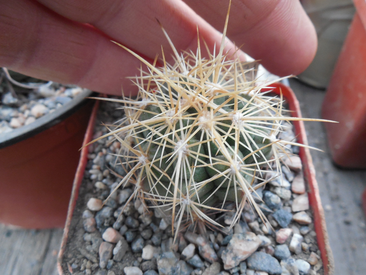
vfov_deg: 45.4
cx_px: 183
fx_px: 328
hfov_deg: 58.4
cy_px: 138
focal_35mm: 31
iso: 500
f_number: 3.6
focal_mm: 5.6
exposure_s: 1/8
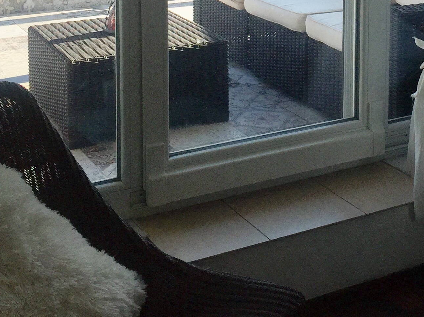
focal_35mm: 73
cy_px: -75
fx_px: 894
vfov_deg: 18.9
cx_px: 331
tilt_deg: -7.3
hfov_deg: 26.3
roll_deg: -2.8
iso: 32
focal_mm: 4.15
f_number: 2.2
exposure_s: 1/1099
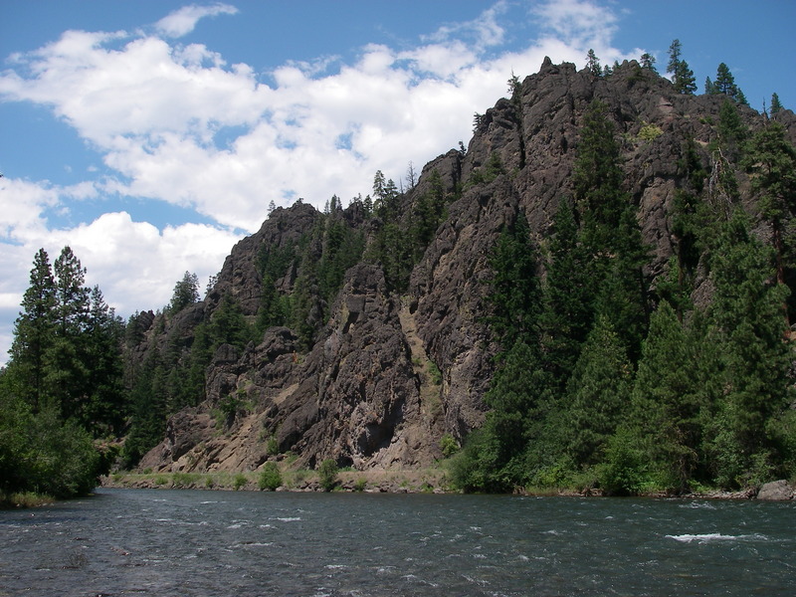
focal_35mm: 38
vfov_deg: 37.7
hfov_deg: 49.0
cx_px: 398
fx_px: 874
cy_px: 298
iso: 64
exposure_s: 1/250
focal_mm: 6.3
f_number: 6.6
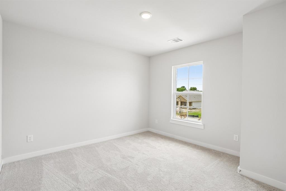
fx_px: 119
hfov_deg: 100.4
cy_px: 96
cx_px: 143
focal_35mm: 15
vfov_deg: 77.3
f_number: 8
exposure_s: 1/100
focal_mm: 10
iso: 400
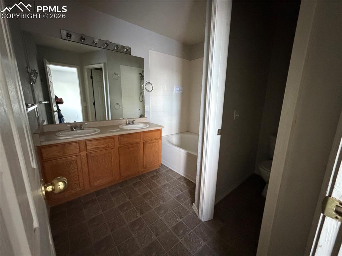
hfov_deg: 102.1
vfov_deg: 85.6
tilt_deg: -11.6
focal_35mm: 14
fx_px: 138
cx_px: 171
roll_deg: -0.1
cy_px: 128
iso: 1250
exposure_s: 1/42
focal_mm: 2.22
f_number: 2.2
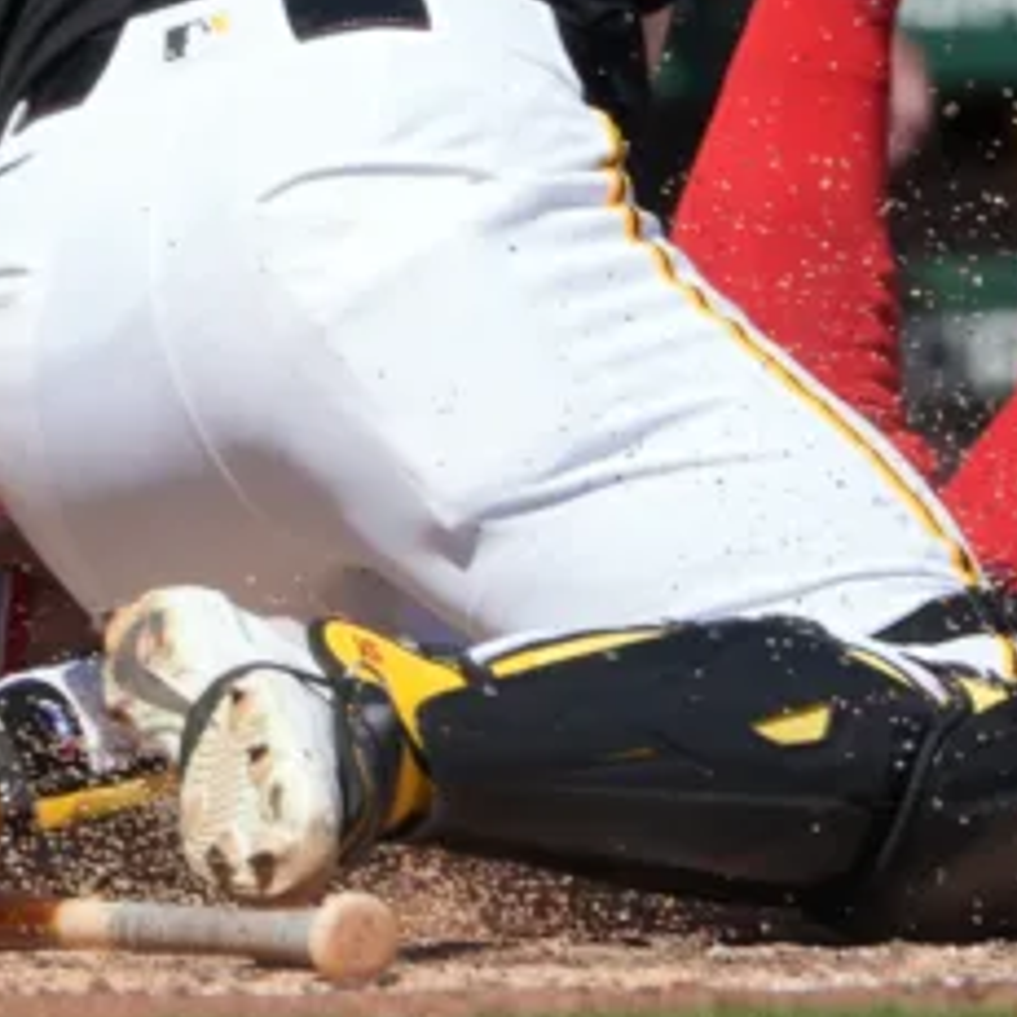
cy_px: 88
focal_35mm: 970
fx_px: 32242
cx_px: -84
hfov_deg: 1.8
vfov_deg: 1.8
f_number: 5.6
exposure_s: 1/2000
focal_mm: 352
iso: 320
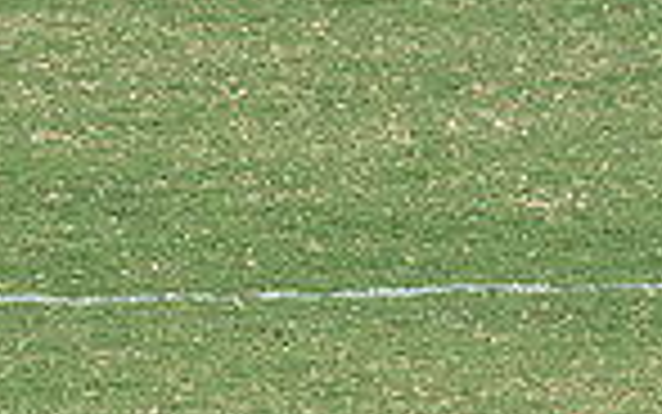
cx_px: -322
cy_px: 44
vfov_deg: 0.8
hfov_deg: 1.3
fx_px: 29888
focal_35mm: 1656
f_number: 7.1
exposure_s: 1/1250
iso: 800
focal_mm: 210
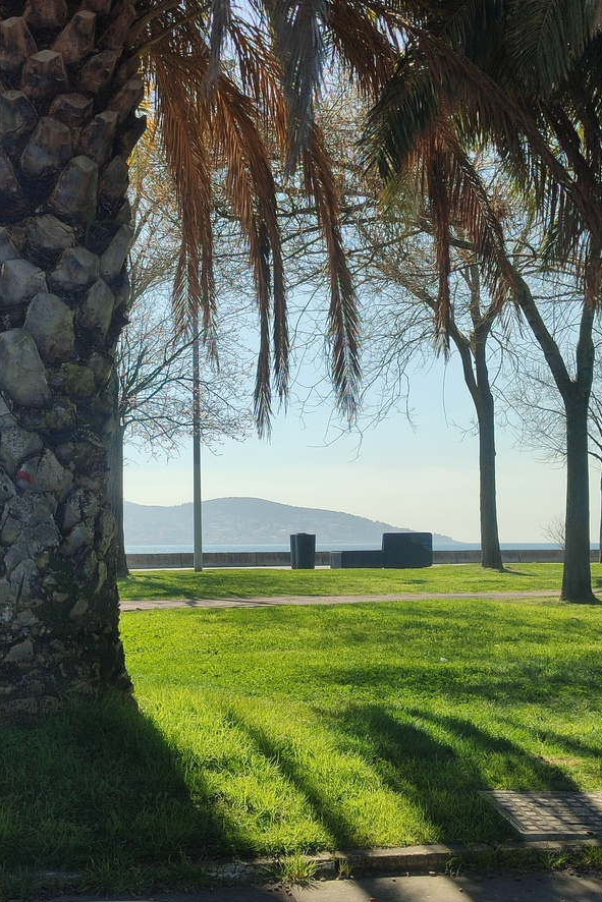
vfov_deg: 67.4
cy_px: 460
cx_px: 267
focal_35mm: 27
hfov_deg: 47.9
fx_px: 677
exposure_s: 1/625
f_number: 1.89
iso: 50
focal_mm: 5.95
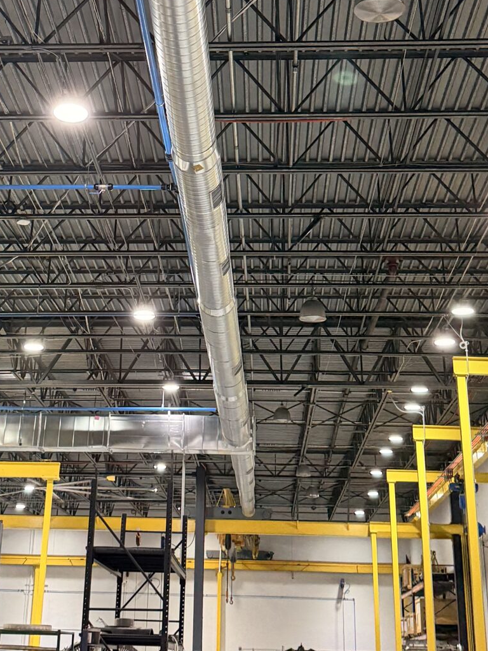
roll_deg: -1.4
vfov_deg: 30.9
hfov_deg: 24.4
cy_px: 83
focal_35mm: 60
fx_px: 1128
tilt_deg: +27.6
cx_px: 205
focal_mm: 6.76
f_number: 1.78
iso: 320
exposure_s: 1/60
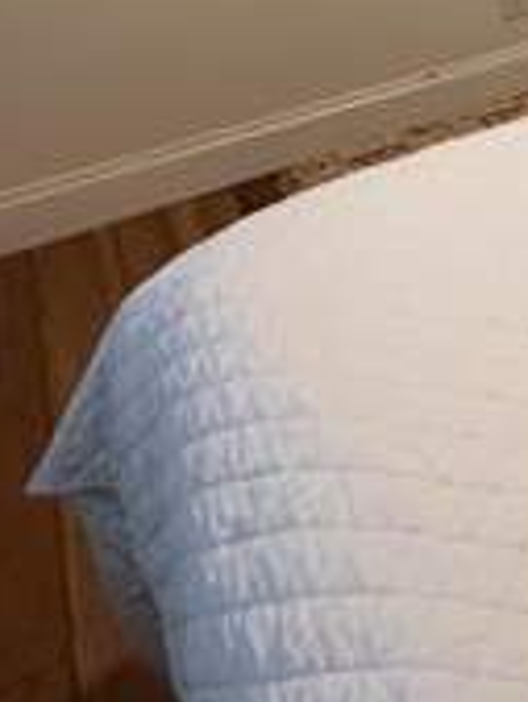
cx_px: 852
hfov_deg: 21.6
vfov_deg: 29.8
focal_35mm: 53
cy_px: -183
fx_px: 1077
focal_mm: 2.22
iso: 640
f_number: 2.2
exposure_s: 1/60
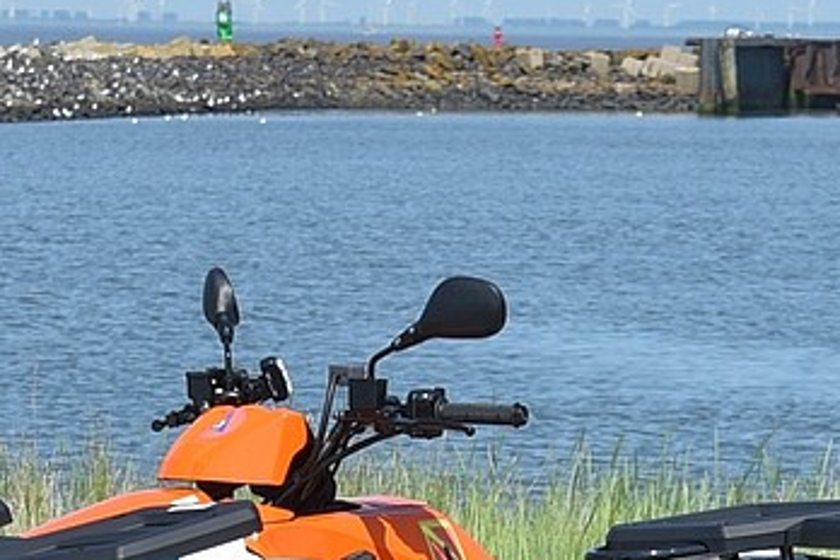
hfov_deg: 9.4
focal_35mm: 220
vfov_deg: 6.2
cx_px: 507
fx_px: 5133
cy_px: 654
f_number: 10
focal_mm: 85
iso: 200
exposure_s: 1/400
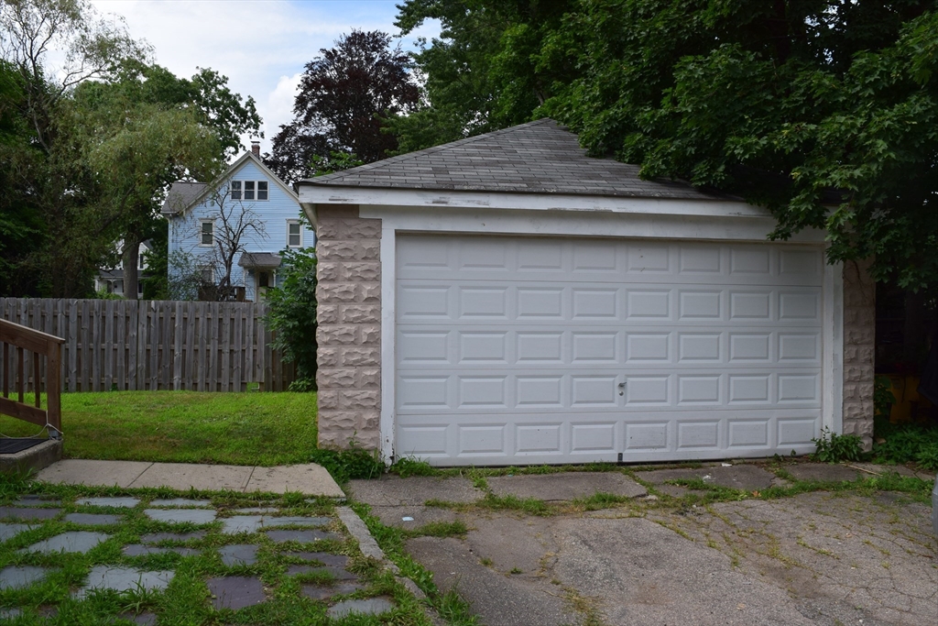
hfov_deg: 67.4
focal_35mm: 27
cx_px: 469
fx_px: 704
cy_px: 313
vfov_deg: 47.9
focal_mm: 18
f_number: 11
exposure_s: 1/400
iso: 400
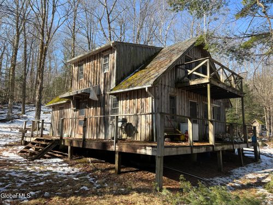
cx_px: 136
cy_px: 102
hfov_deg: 67.3
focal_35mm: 26
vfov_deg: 53.1
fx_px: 205
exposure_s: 1/1029
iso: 50
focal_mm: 5.7
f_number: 1.5
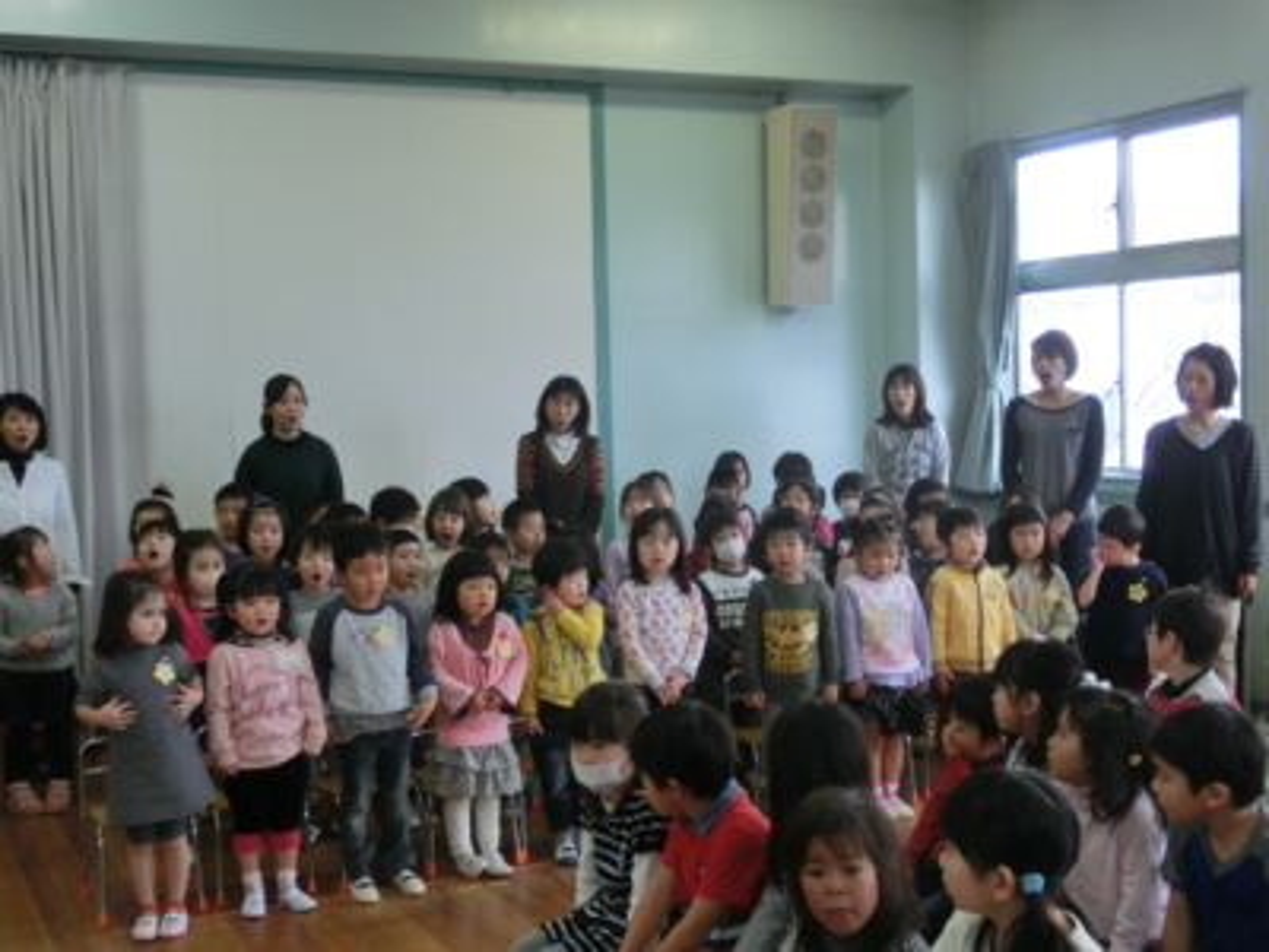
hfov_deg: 40.4
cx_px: 634
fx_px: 1723
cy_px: 476
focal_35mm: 47
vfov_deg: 30.9
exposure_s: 1/125
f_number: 4.2
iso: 400
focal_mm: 8.29
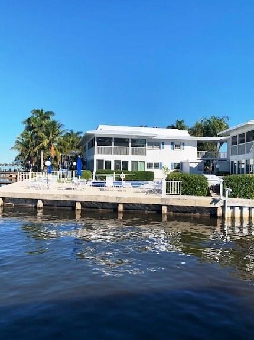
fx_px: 284
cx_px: 128
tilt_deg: +1.8
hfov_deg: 48.2
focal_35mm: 29
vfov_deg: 61.7
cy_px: 168
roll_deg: -0.7
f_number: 1.8
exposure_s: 1/2545
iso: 25
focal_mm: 4.25
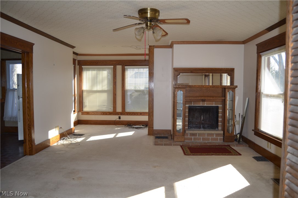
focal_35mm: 27
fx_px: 223
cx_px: 149
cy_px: 99
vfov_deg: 47.9
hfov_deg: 67.4
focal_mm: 18
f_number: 3.5
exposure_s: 1/125
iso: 160
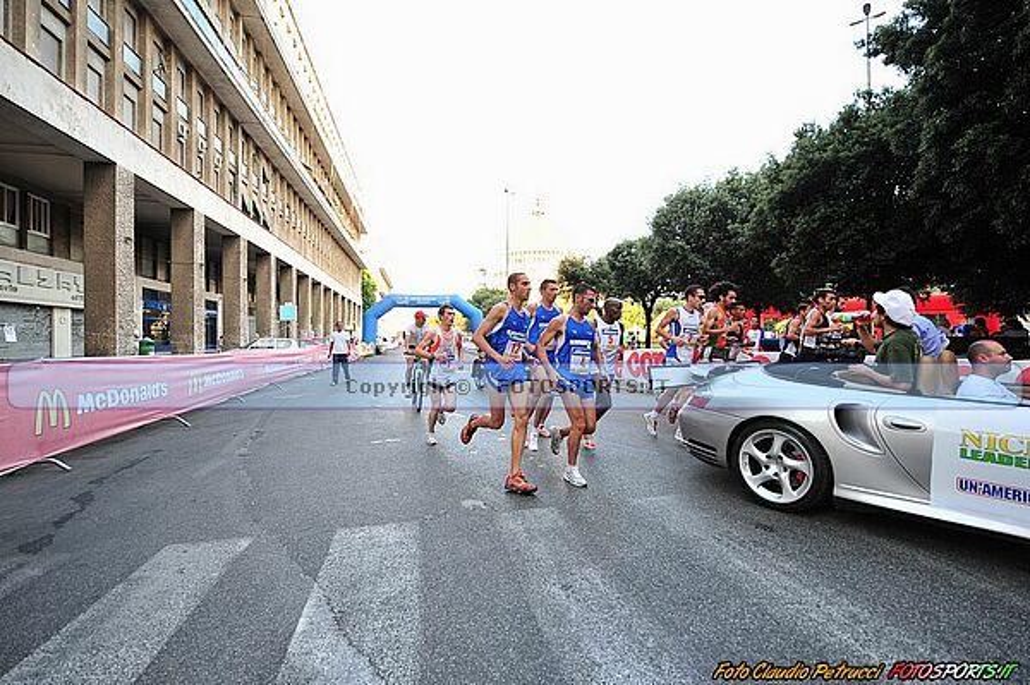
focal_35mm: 16
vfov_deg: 73.6
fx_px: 457
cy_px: 342
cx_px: 515
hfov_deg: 96.8
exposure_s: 1/400
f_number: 3.5
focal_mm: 16
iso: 800
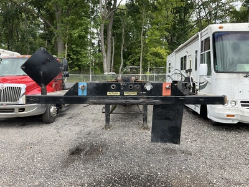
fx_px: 209
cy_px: 94
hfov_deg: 61.7
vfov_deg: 48.2
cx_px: 124
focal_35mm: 29
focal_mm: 3
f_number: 1.8
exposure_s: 1/568
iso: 25
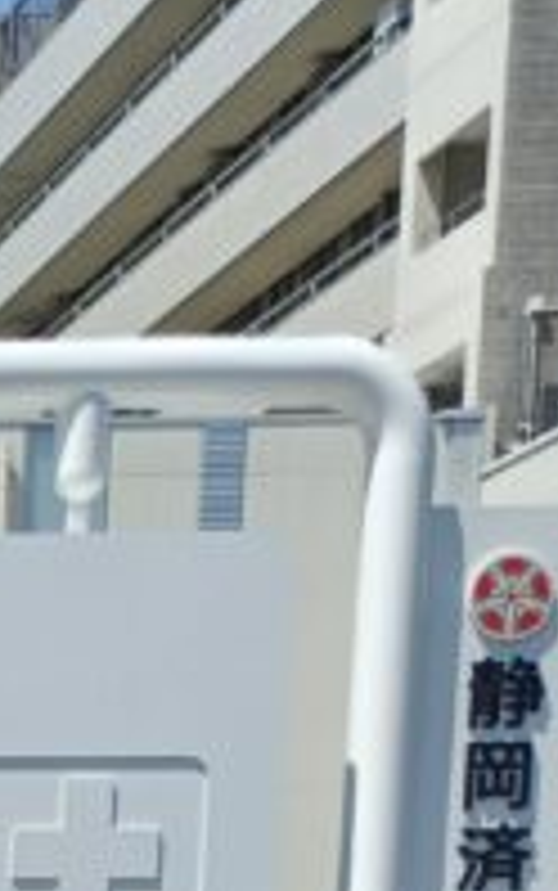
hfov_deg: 8.1
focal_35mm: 137
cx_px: -1170
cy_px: 1678
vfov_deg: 13.4
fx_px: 3329
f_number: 1.7
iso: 64
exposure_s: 1/739
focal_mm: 4.7
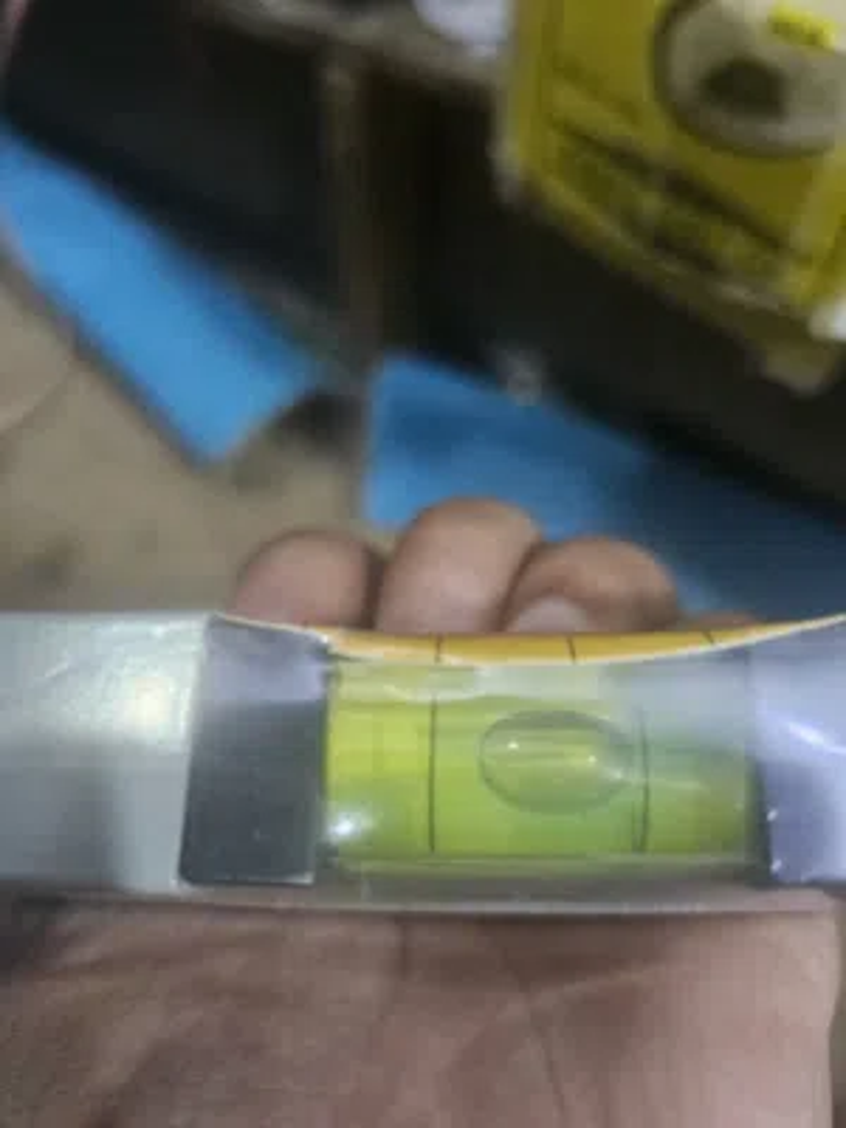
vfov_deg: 73.9
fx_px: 749
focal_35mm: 23
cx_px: 423
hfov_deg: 58.9
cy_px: 564
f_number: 1.7
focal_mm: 6.3
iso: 640
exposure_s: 1/30
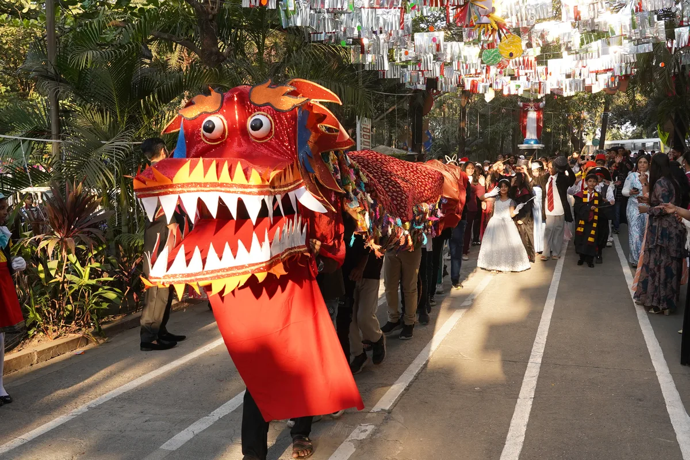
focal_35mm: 36
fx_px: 690
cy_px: 230
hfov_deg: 53.1
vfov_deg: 36.9
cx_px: 345
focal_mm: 24
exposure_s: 1/320
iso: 640
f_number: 5.6
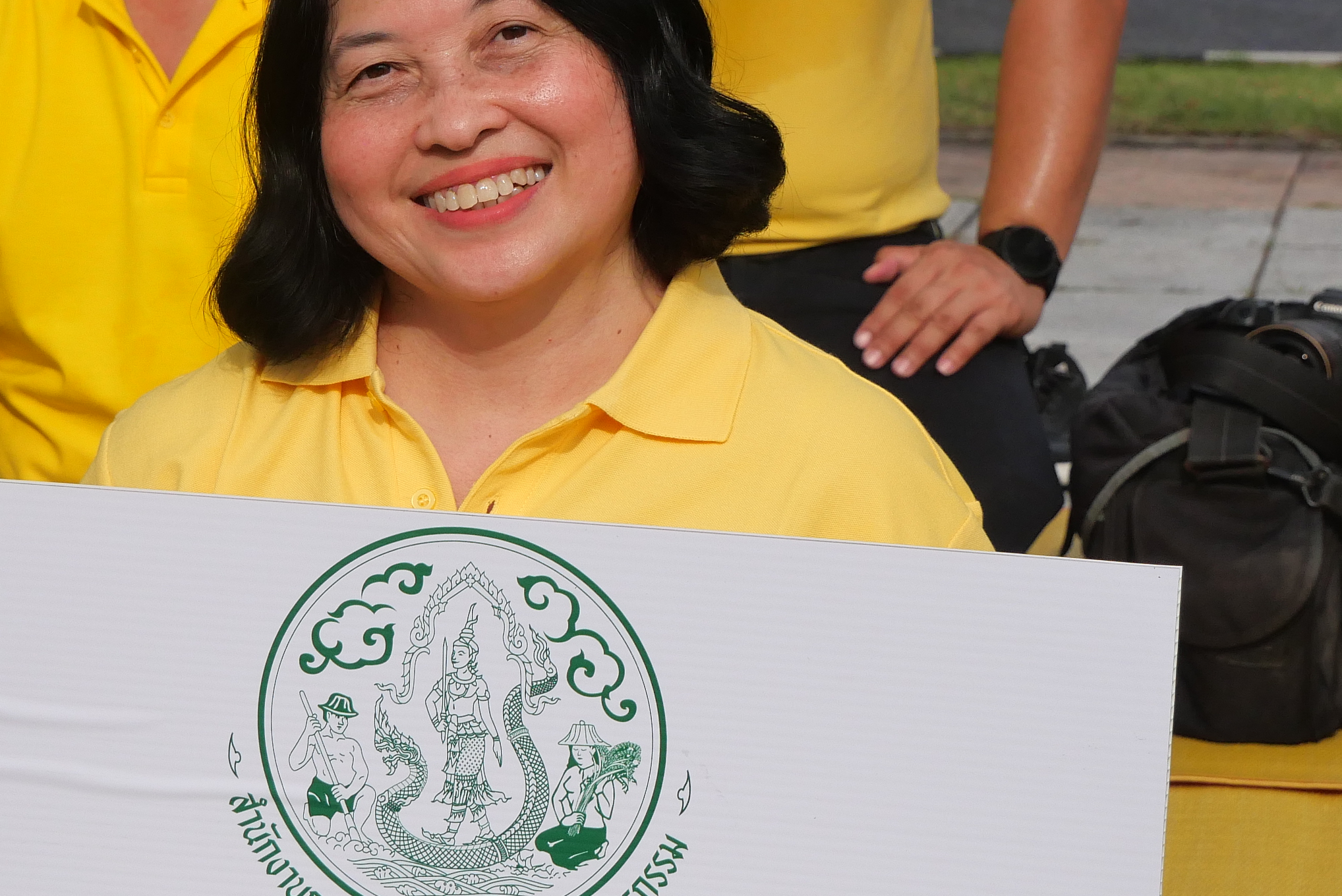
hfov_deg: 16.5
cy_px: 554
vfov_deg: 11.1
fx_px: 4625
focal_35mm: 124
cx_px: 521
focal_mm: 33
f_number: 5.1
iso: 500
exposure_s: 1/2500
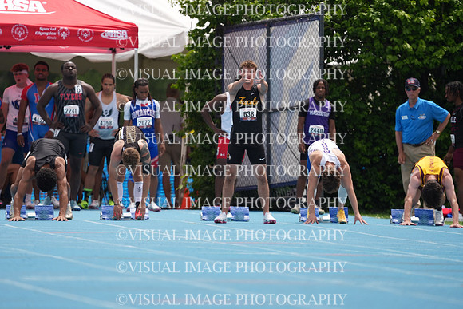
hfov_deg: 3.4
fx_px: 7718
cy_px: 154
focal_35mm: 600
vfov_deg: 2.3
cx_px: 232
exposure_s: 1/2000
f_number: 6.3
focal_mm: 600
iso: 500
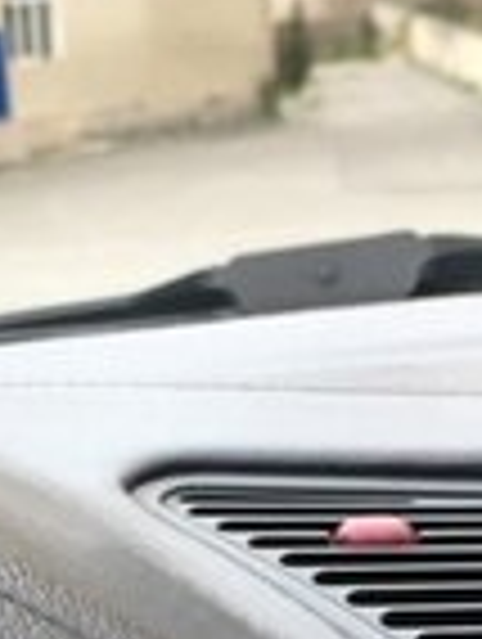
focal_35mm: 101
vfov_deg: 18.4
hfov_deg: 14.7
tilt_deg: -21.9
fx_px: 1870
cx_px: 149
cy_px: 765
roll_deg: +4.4
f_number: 2.2
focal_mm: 4.15
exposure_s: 1/100
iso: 25
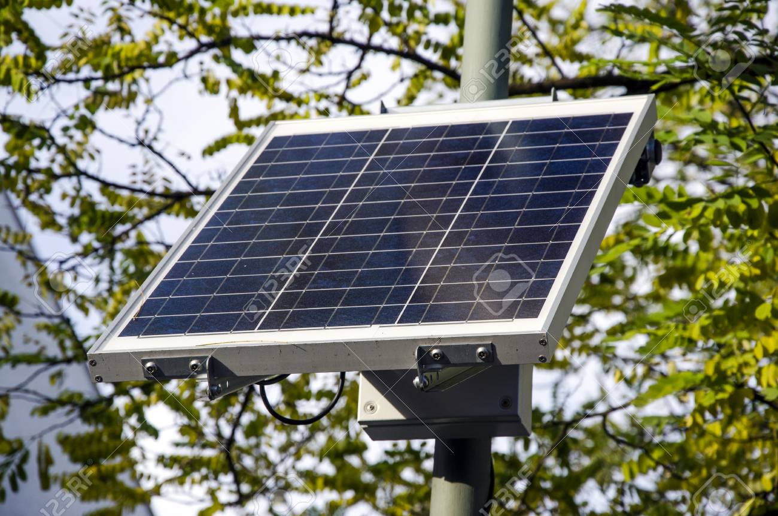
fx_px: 3397
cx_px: 389
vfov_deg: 8.7
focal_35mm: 158
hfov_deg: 13.1
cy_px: 258
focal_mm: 105
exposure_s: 1/400
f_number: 9
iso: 320
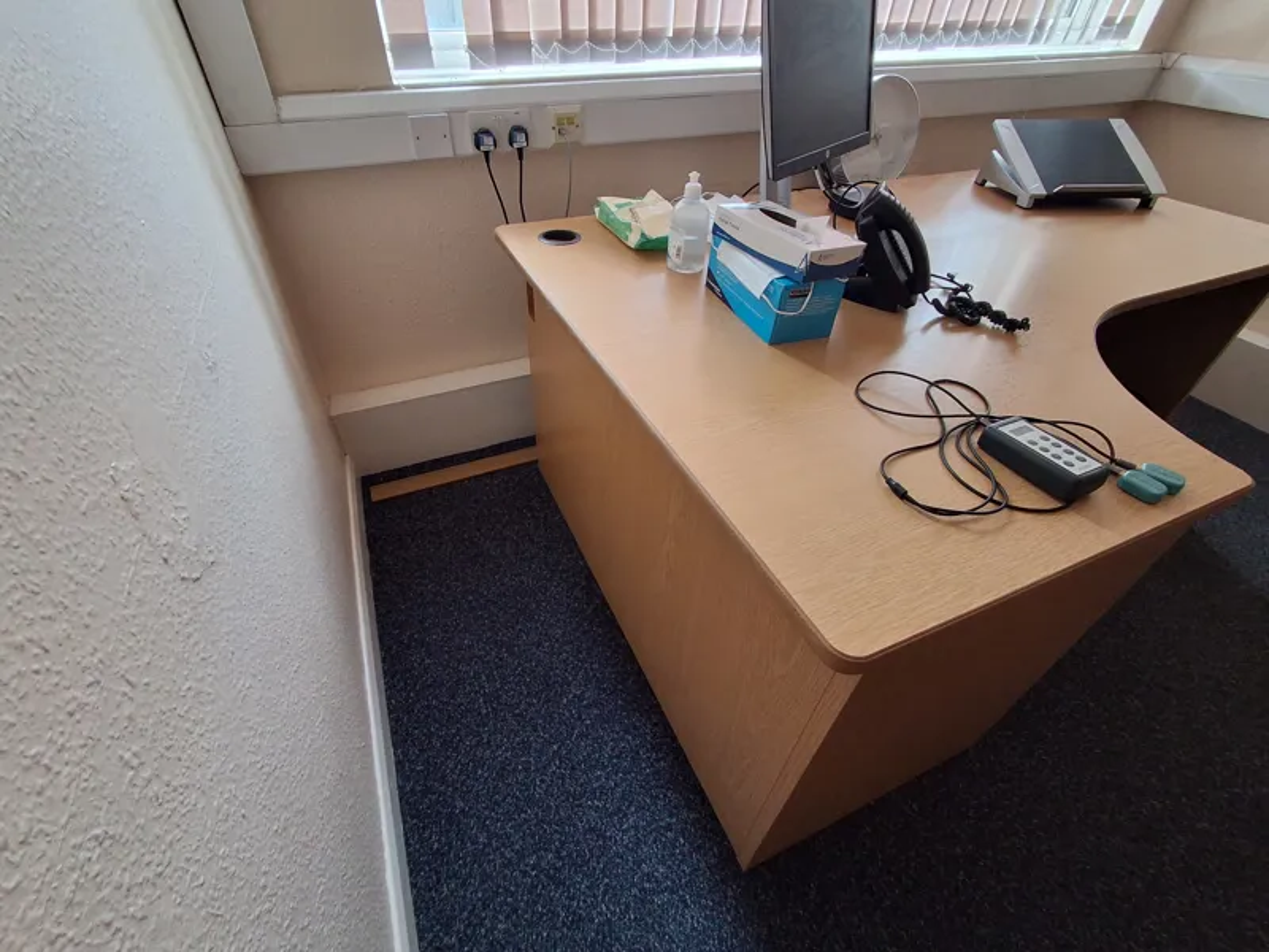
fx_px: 587
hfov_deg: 94.5
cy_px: 476
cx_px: 634
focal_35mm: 16
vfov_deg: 78.1
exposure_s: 1/50
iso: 200
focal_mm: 1.64
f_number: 2.2
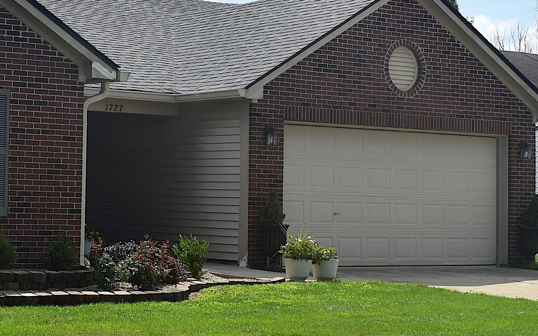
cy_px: 114
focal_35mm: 95
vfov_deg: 13.7
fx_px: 1393
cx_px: -11
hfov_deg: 21.1
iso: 200
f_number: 11
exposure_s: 1/500
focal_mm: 22
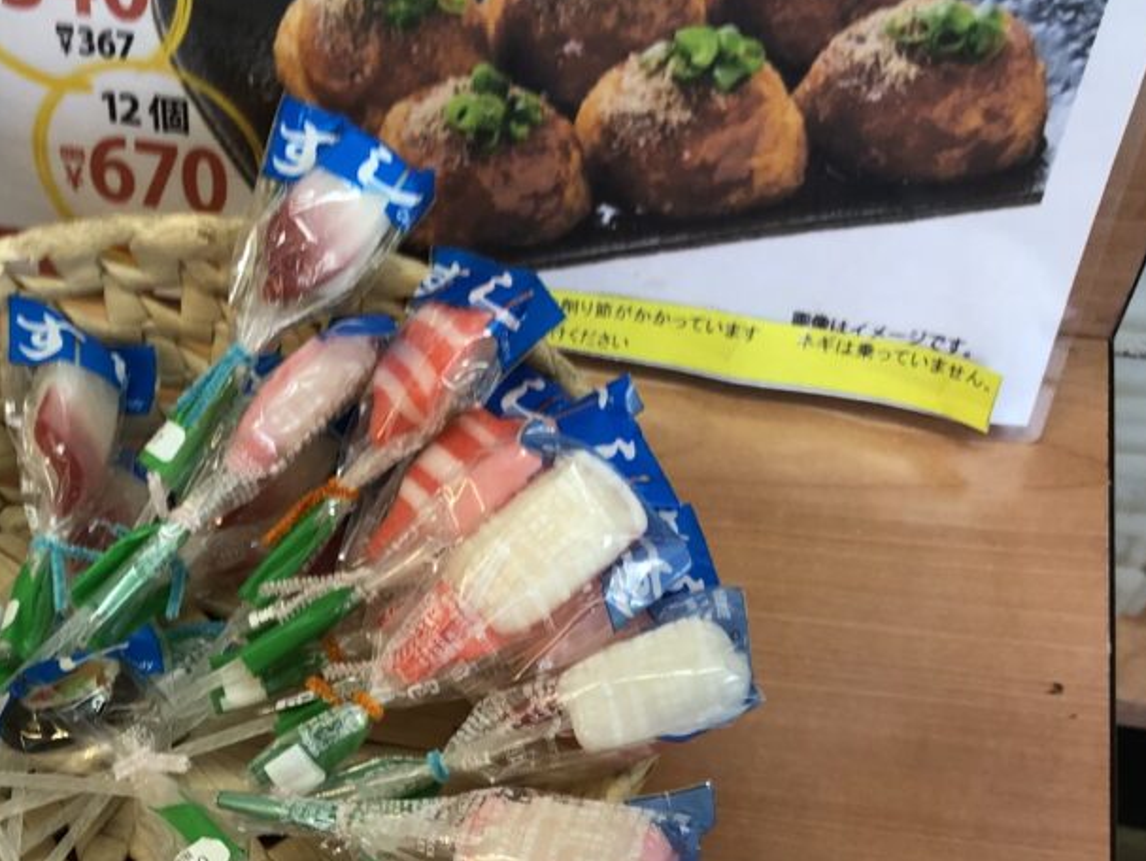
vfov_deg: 24.3
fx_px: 1954
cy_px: 729
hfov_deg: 31.9
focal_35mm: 59
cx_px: 238
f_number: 1.8
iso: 32
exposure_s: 1/33
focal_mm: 3.99
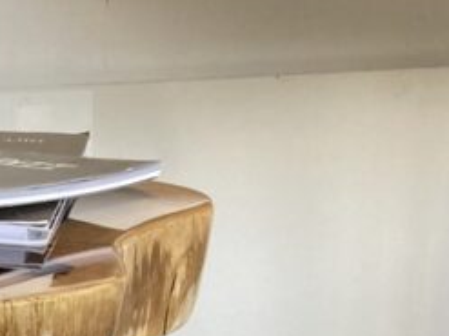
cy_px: 534
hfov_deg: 14.8
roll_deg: +0.3
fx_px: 1504
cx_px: -365
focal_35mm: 116
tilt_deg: -21.5
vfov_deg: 12.1
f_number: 1.8
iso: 80
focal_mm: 3.99
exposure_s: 1/121
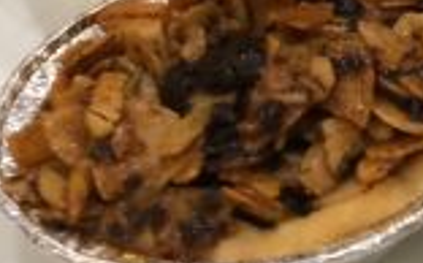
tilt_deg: -34.9
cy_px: -140
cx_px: 751
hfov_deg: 13.6
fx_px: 1589
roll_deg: +1.1
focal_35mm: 138
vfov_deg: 9.2
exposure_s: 1/33
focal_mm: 4.15
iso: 160
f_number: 2.2
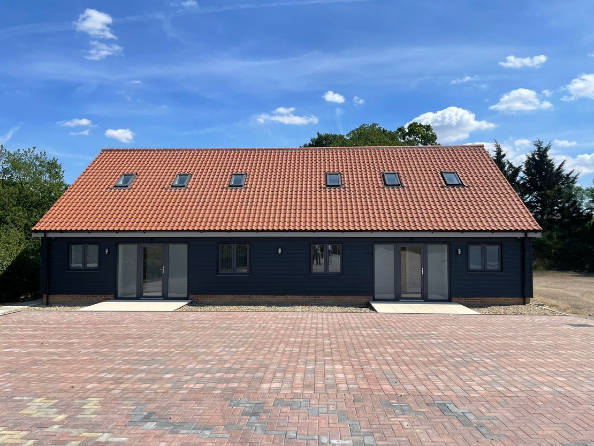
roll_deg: +0.0
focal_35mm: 26
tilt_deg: +1.5
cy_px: 223
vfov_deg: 53.1
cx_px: 297
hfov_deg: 67.3
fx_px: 446
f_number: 1.6
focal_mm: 4.2
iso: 32
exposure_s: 1/4000
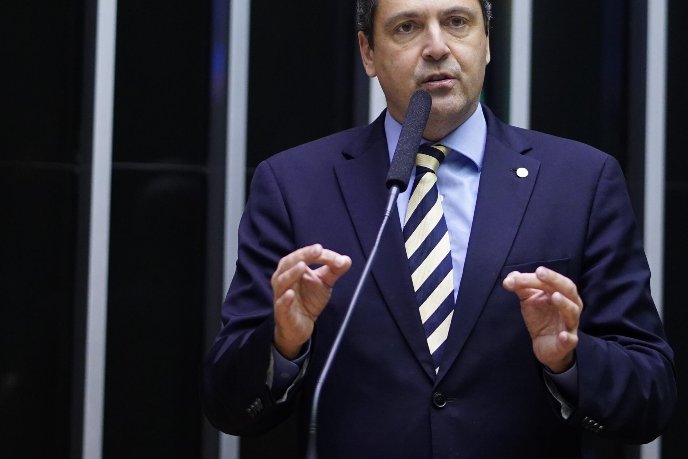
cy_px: 191
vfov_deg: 8.0
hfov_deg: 12.0
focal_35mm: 171
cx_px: 388
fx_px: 3268
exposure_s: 1/400
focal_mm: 85
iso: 3200
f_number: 1.8
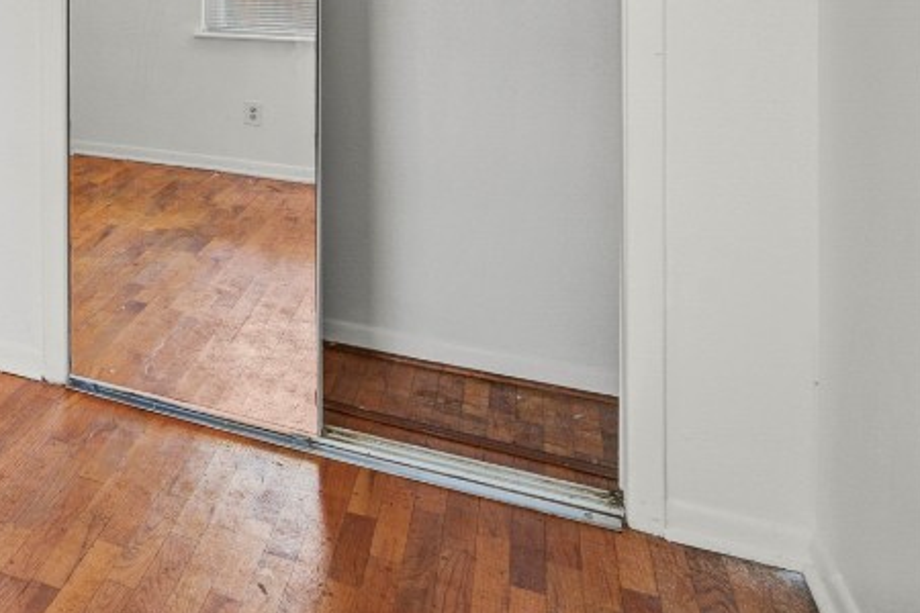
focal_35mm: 41
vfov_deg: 29.4
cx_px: -247
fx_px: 1048
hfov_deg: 34.8
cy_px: -65
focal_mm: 16
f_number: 8
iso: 160
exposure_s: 1
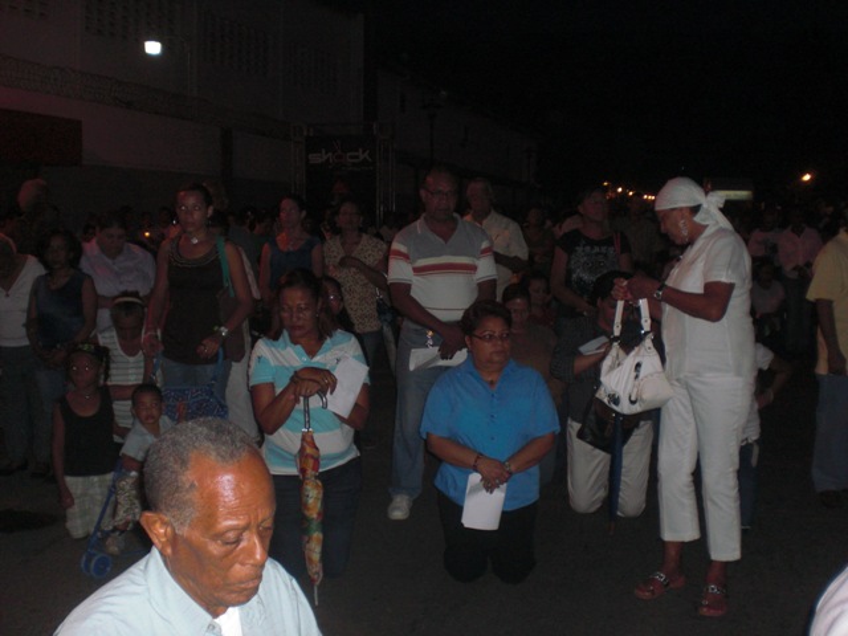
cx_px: 424
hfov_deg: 49.0
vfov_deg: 37.7
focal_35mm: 38
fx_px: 931
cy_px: 318
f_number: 3.1
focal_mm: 6.3
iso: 200
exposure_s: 1/60
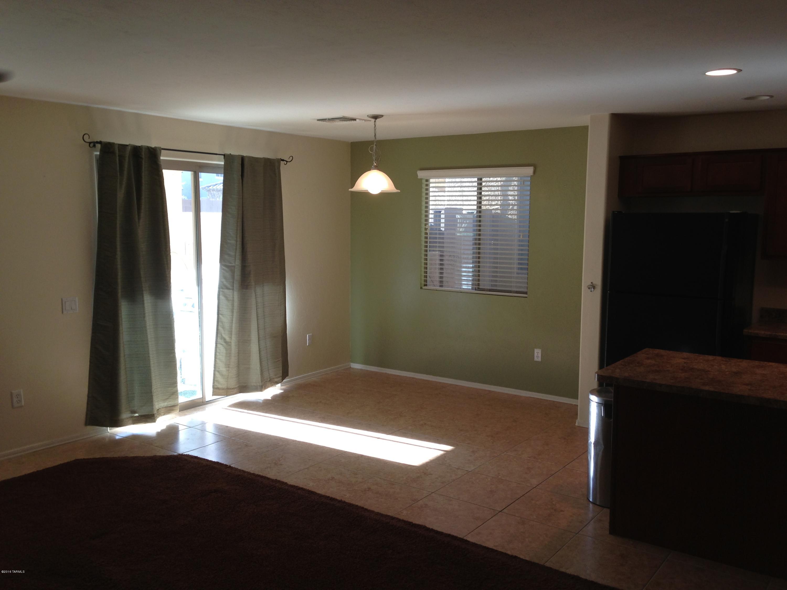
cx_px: 394
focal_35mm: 33
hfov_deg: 55.4
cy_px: 295
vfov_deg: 42.9
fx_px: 750
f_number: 2.4
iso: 50
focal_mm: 4.13
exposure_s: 1/60
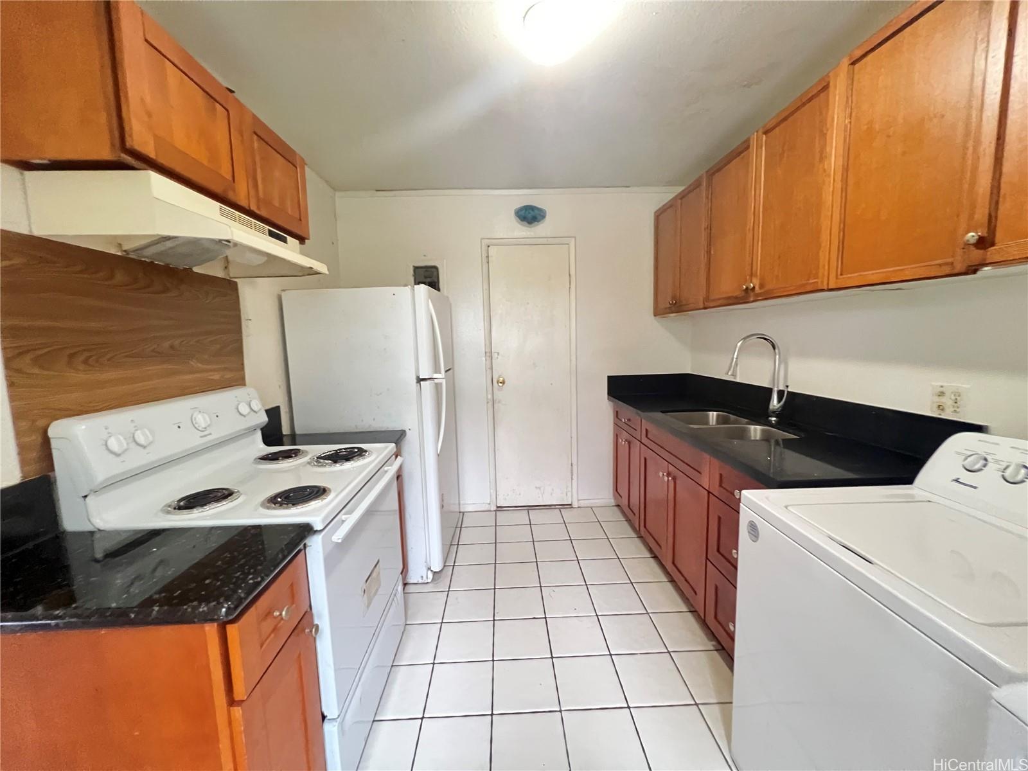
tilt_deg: -6.9
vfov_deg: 89.9
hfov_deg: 106.2
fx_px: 386
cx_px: 514
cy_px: 386
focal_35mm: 13
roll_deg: +1.7
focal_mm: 1.57
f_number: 1.8
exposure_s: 1/40
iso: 800
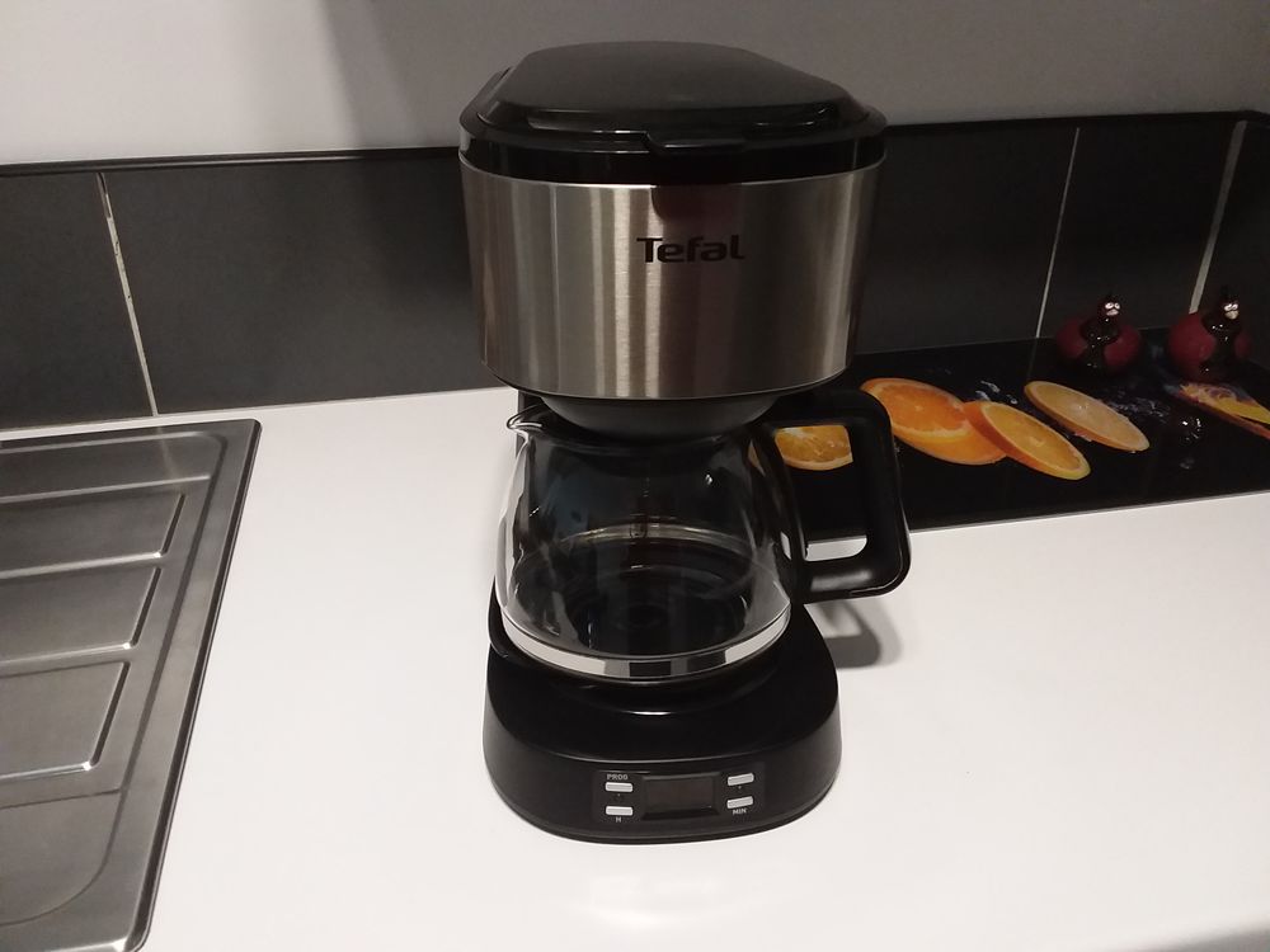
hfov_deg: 63.4
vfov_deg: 49.7
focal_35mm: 28
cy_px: 476
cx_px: 635
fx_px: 1027
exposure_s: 1/17
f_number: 1.9
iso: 200
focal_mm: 2.91
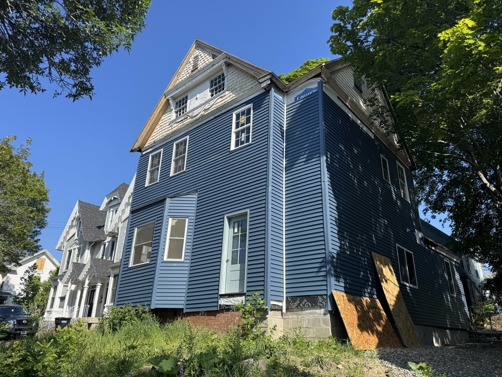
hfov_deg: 71.6
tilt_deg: +24.1
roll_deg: -1.1
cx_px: 251
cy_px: 188
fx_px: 348
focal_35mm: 24
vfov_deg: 56.8
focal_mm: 6.76
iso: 80
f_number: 1.78
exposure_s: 1/2833
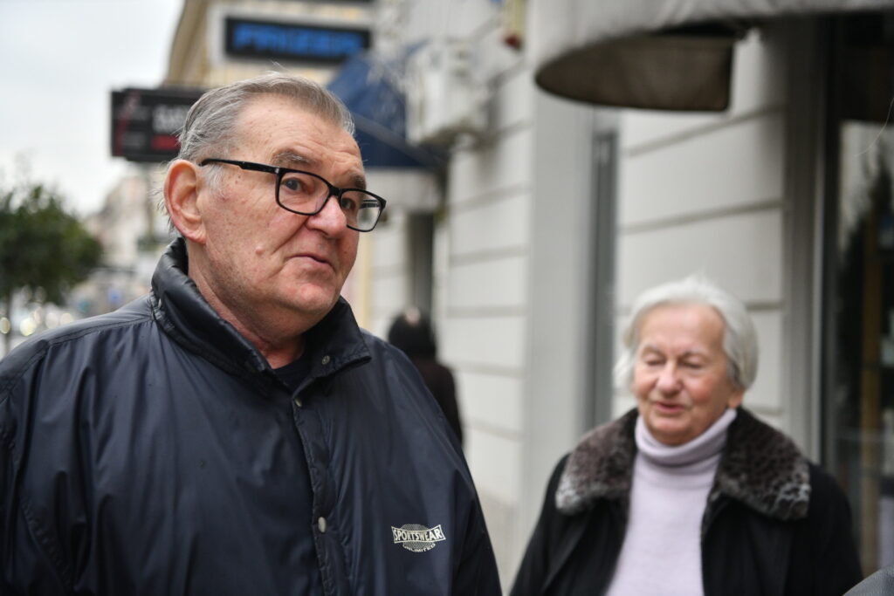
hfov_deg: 36.2
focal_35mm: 55
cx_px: 447
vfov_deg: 24.6
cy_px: 298
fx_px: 1366
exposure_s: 1/5000
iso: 800
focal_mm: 55
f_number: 2.8
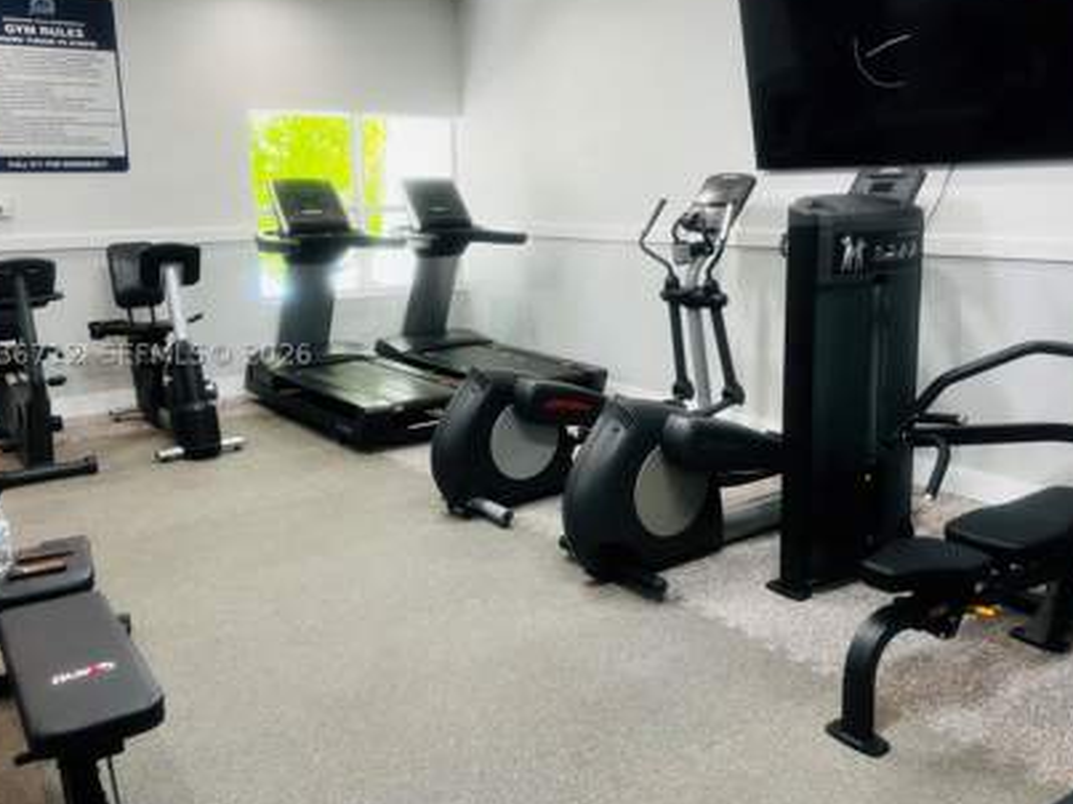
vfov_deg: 45.3
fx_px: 961
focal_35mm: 31
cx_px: 556
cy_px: 354
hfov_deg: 58.3
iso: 100
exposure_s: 1/60
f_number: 1.5
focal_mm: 5.7
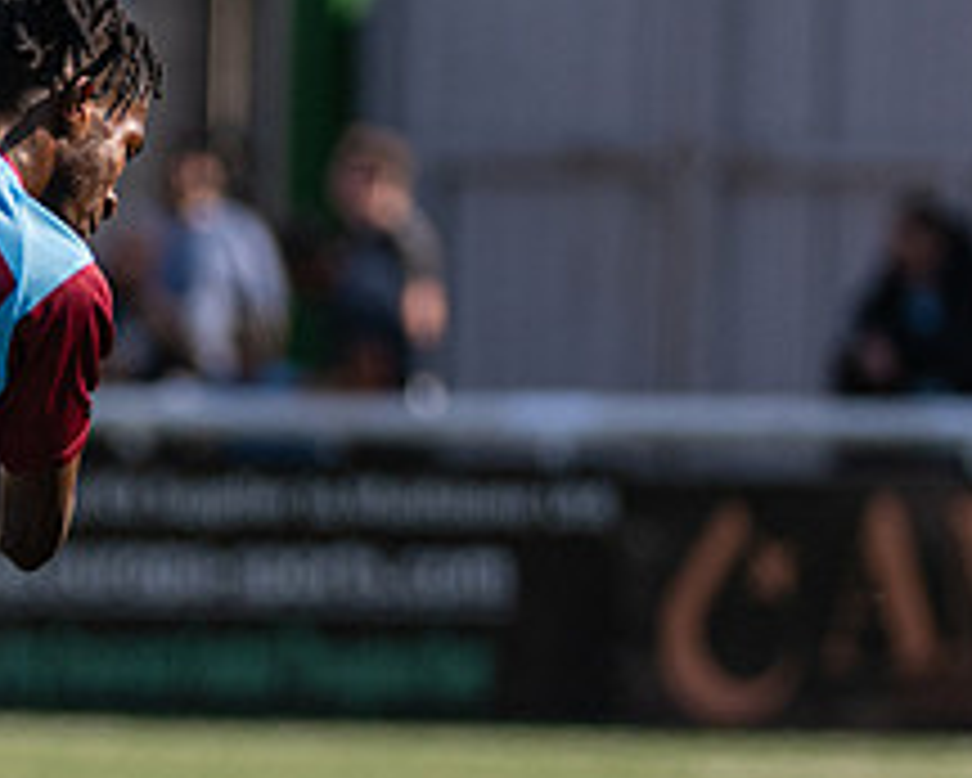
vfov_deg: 1.5
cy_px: 608
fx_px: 30392
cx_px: -210
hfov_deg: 1.8
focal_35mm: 1056
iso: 200
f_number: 2.8
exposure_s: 1/3200
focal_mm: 210
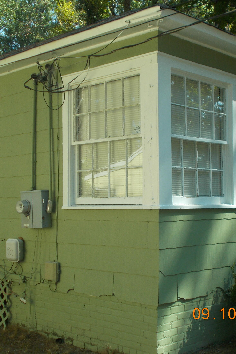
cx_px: 118
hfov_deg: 24.6
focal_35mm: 55
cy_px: 176
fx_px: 541
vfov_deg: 36.2
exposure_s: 1/200
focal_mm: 6.9
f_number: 3.9
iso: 80
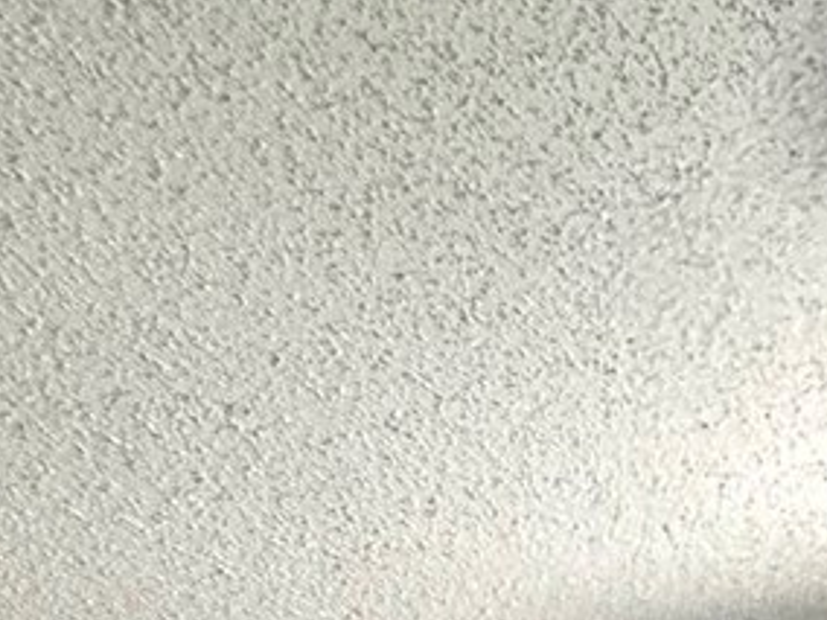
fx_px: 1887
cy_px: 1624
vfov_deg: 12.7
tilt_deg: -1.1
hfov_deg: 17.1
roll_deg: +0.4
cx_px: 1709
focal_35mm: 79
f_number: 2.2
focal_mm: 2.22
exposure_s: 1/120
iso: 320
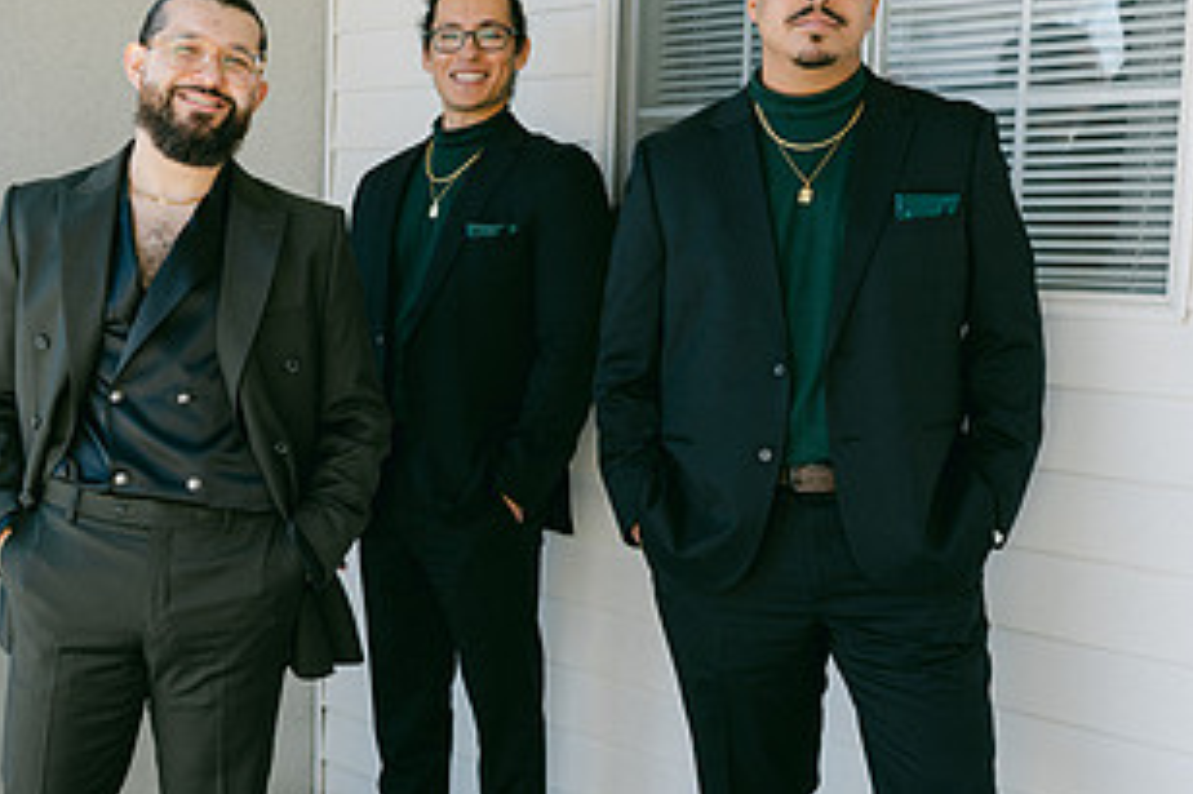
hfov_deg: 29.1
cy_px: 509
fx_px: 2186
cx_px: 93
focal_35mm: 66
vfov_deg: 20.5
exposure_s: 1/250
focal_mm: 35
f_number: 4
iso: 80
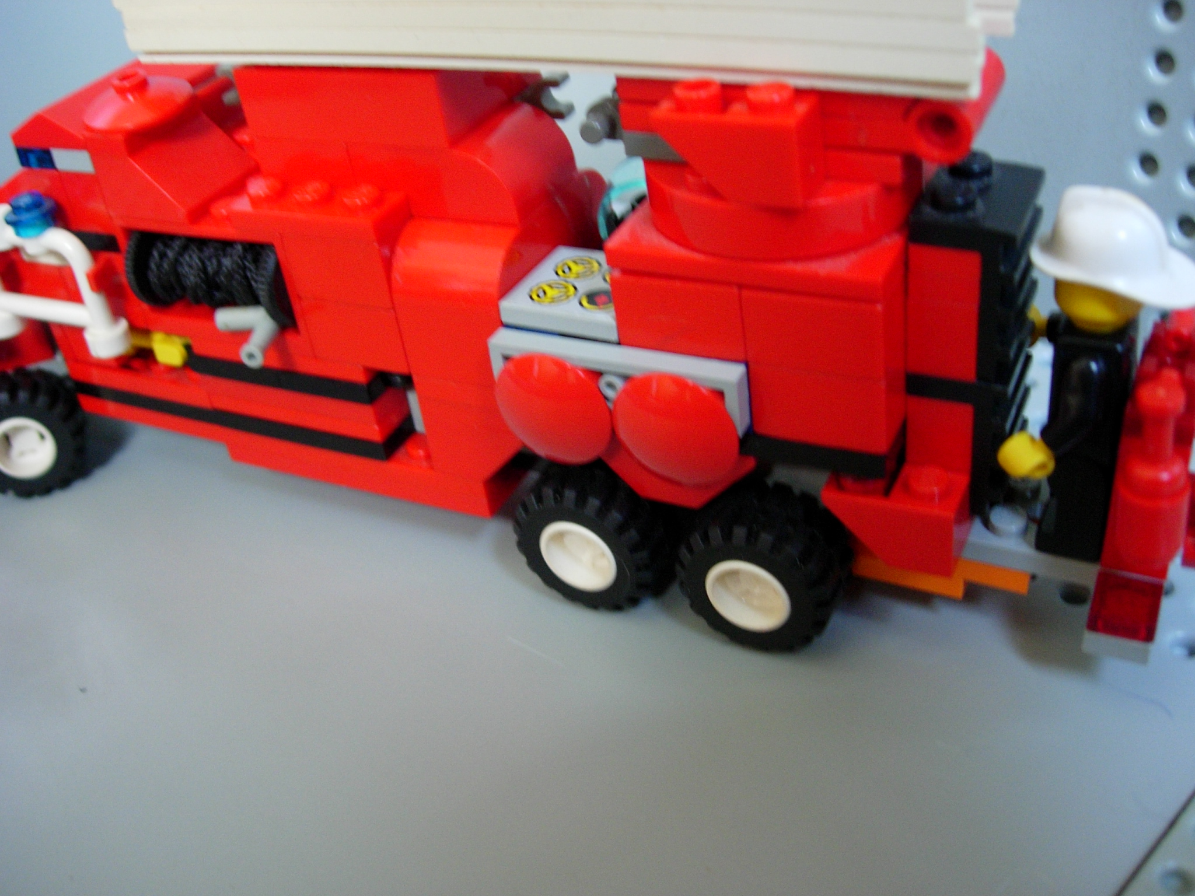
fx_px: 1312
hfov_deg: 49.0
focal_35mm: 38
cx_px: 598
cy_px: 448
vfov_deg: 37.7
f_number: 2.8
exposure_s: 1/32
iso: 173
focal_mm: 7.8
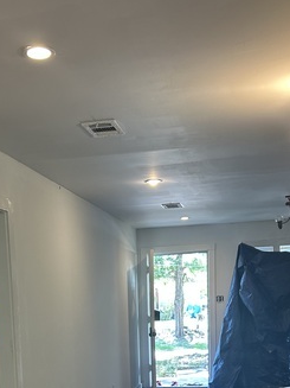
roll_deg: +2.0
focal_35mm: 53
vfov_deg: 33.7
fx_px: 592
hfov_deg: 27.4
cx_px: 115
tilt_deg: -7.0
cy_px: 370
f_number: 1.5
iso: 100
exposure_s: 1/60
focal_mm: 5.7
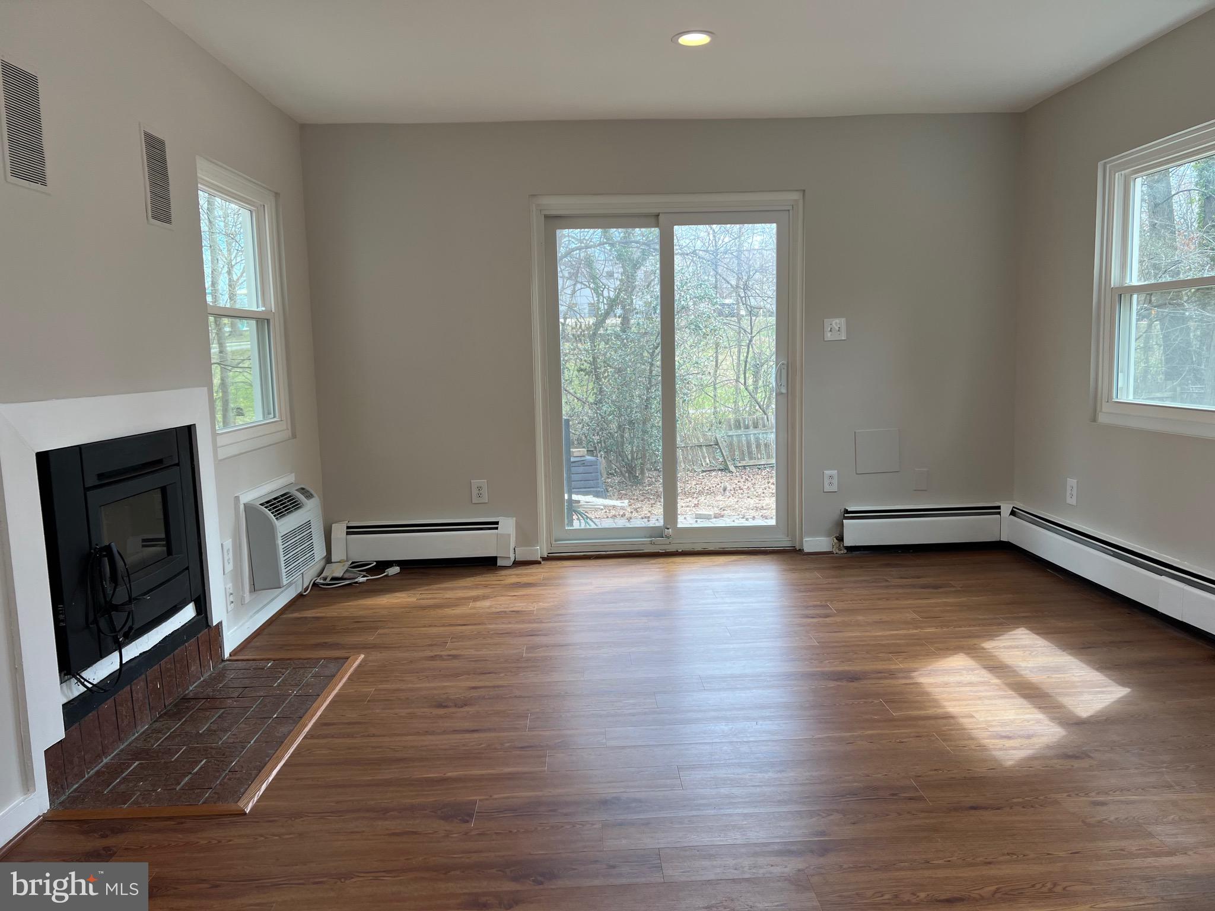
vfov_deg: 53.1
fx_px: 913
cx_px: 608
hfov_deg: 67.3
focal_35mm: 26
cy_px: 456
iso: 40
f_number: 1.5
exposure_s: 1/212
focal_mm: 5.7
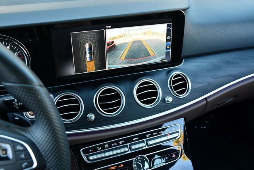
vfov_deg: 36.9
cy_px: 85
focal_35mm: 36
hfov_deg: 53.1
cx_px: 127
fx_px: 254
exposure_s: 1/160
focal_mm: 18
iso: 800
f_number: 3.5
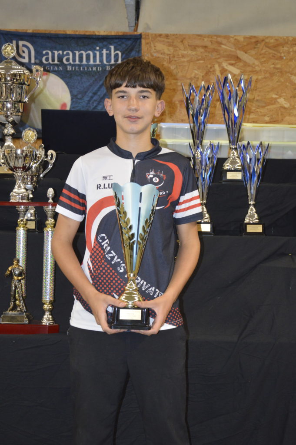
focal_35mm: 57
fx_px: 704
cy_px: 222
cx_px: 148
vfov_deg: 35.1
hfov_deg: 23.7
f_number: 4.5
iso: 1250
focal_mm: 38
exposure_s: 1/60
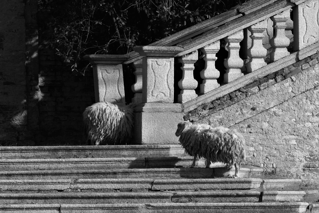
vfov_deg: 3.4
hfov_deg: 5.2
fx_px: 3544
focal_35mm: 400
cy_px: 106
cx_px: 160
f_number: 4.5
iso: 125
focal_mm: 147.1
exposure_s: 1/800
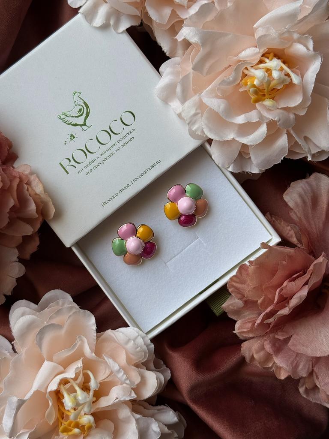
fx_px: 608
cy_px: 220
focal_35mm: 48
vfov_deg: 39.7
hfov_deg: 30.3
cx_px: 164
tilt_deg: -85.3
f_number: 1.78
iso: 64
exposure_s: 1/1185
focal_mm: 6.76
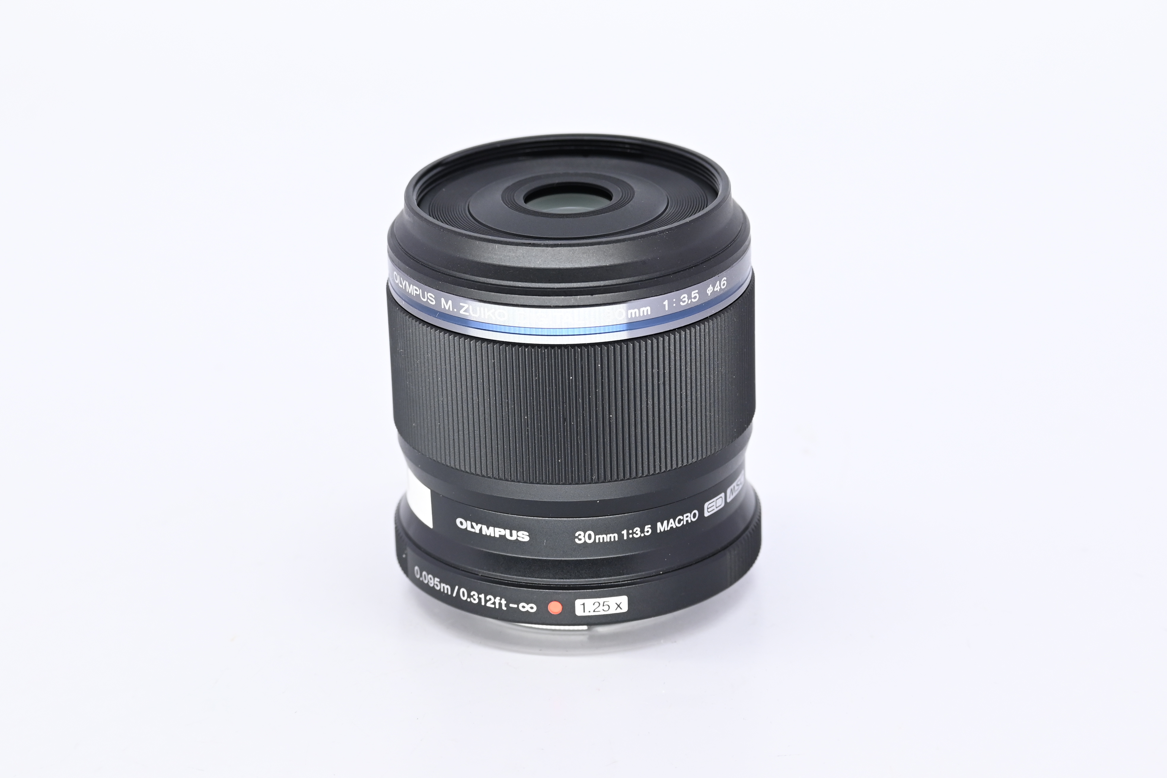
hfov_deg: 17.9
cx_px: 584
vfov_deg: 12.0
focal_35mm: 114
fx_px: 3695
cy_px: 389
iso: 500
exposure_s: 1/125
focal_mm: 76
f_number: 9
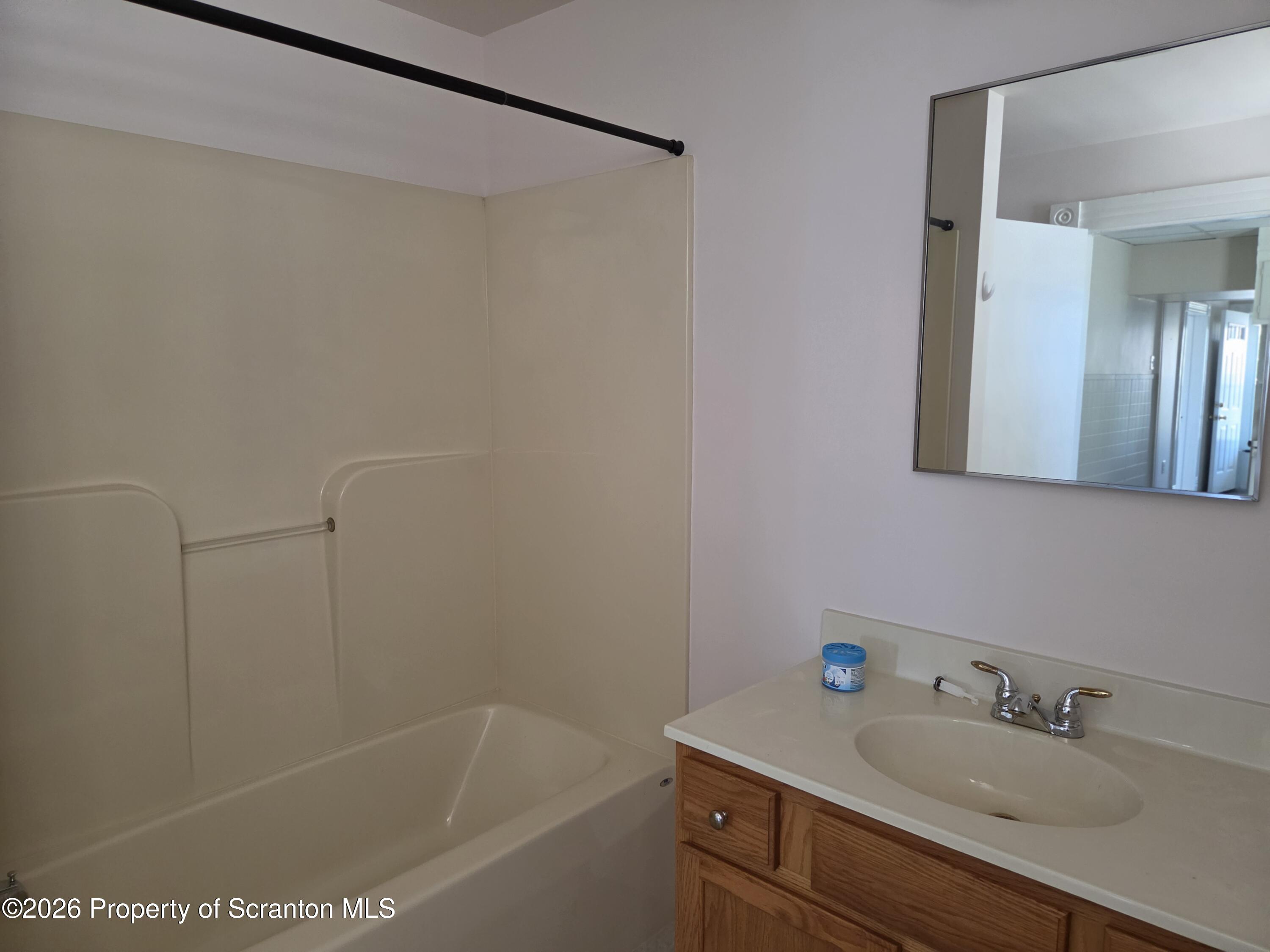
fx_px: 844
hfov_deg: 73.9
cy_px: 476
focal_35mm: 23
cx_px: 635
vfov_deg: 58.9
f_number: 1.8
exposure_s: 1/240
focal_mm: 5.4
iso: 640
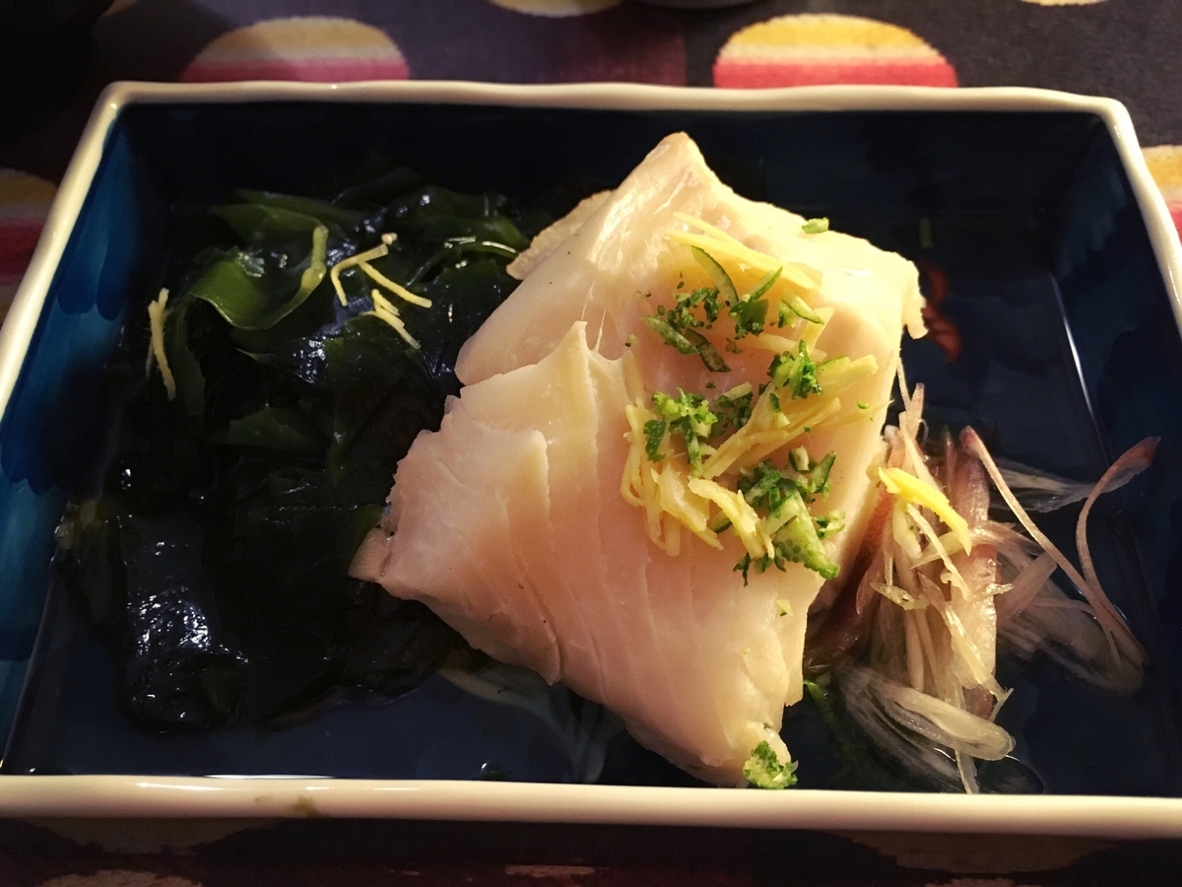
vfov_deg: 48.2
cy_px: 444
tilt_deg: -58.4
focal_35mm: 29
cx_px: 591
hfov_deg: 61.7
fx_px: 990
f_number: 2.2
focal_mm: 4.15
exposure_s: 1/15
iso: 200
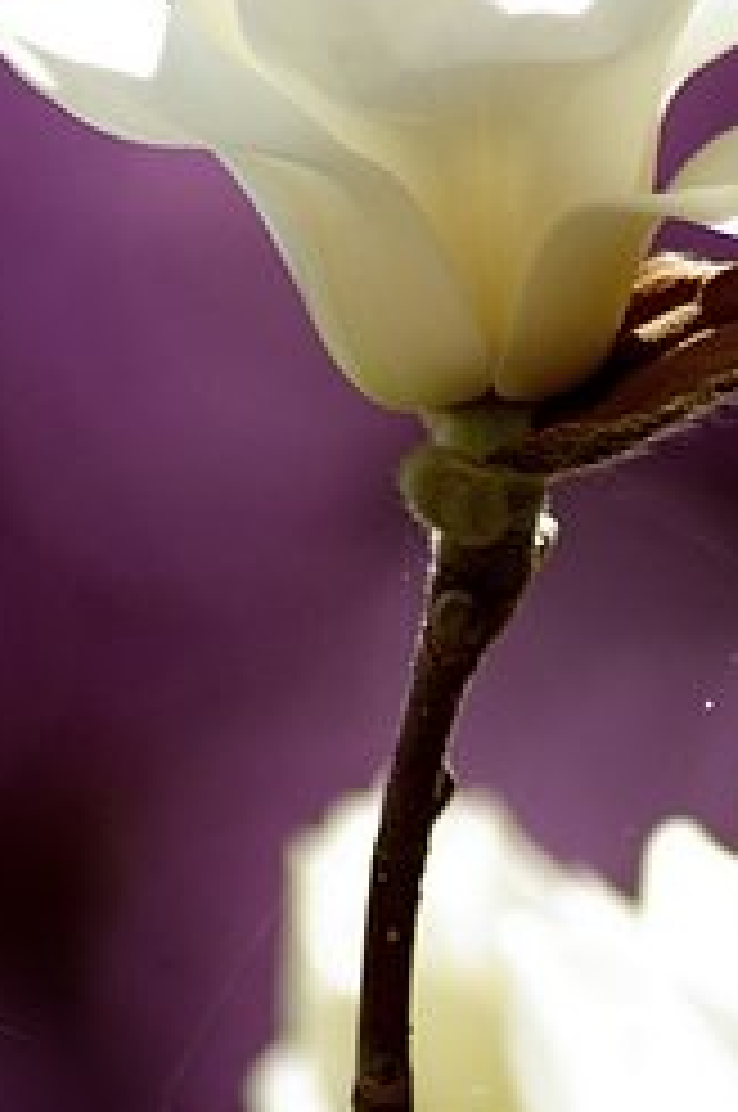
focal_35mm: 934
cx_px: 518
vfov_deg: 2.2
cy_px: 572
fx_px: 28799
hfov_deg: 1.5
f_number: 8
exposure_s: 1/160
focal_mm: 300
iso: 200
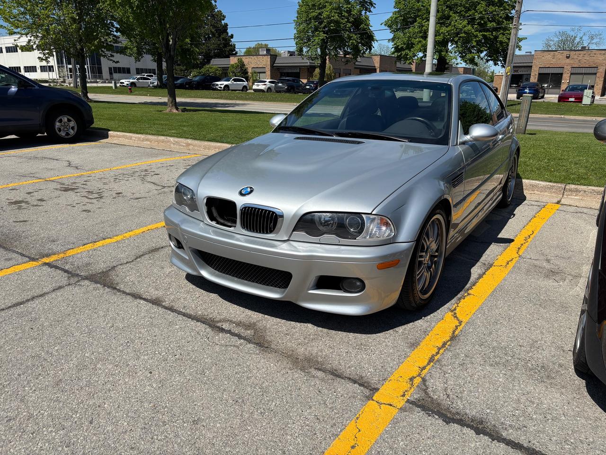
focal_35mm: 26
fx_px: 455
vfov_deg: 53.1
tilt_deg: -17.5
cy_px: 228
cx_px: 303
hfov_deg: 67.3
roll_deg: -0.2
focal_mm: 5.96
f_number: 1.6
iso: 50
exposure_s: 1/4630
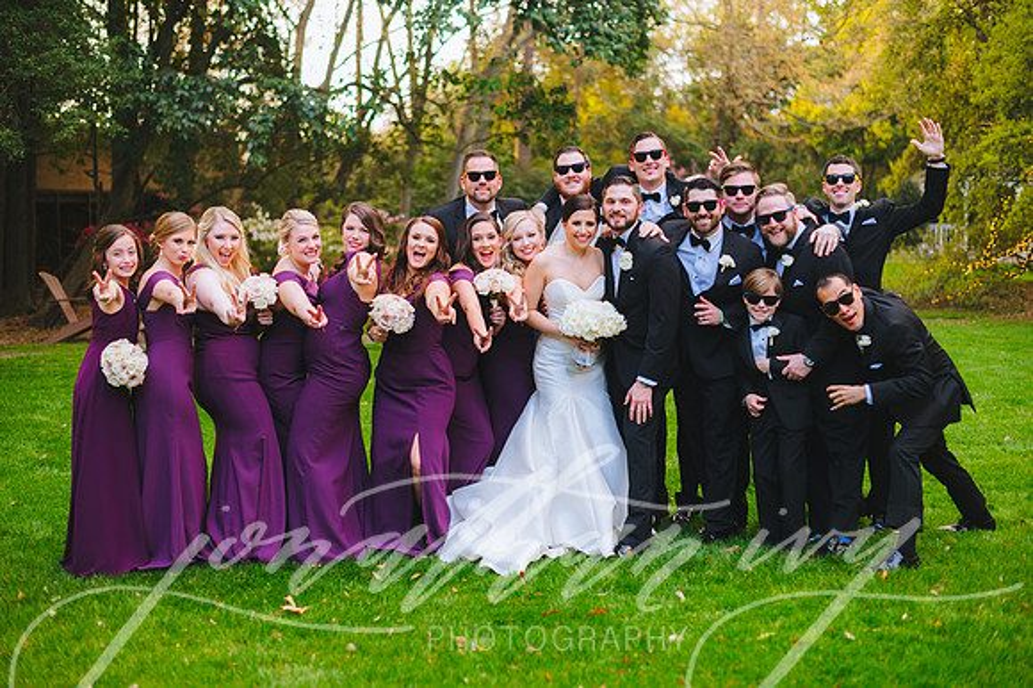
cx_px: 516
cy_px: 344
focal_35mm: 50
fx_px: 1434
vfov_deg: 27.0
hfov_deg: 39.6
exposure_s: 1/320
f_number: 2
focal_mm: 50
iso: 400
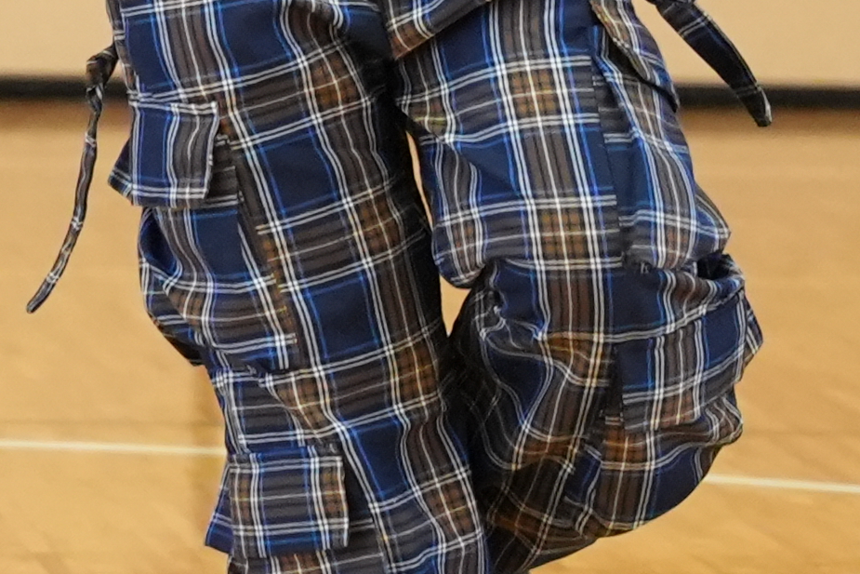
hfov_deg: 3.9
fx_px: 12495
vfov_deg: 2.6
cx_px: -1104
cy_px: -425
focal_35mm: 523
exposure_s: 1/800
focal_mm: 70
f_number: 2.8
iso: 3200
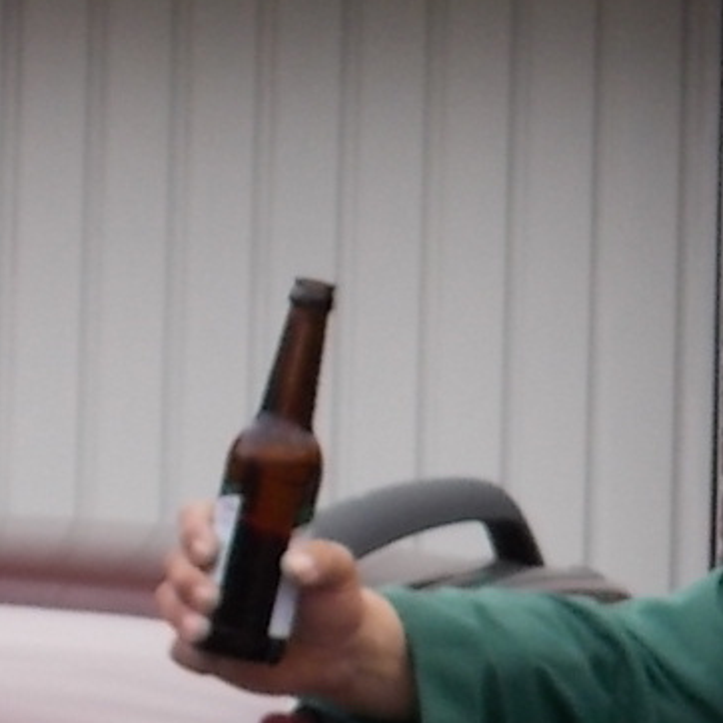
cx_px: 1420
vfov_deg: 5.2
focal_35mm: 336
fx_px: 7940
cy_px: 905
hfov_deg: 5.1
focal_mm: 15.4
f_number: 6.3
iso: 125
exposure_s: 1/60
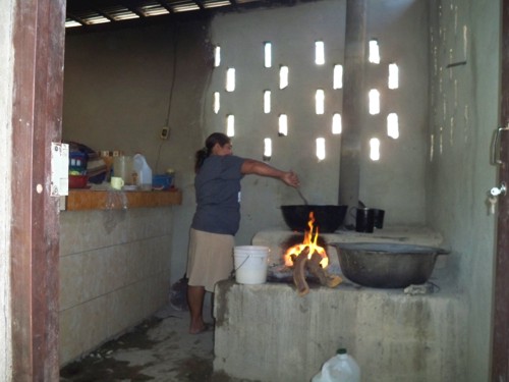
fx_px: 515
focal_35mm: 35
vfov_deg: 40.7
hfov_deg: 52.6
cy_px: 191
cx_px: 254
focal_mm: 6.3
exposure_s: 1/60
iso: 400
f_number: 3.1
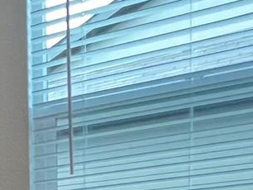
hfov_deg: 14.2
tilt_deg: -6.8
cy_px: 340
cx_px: -370
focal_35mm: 87
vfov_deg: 14.9
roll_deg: +5.1
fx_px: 636
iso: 200
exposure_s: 1/120
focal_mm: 1.57
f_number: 1.8
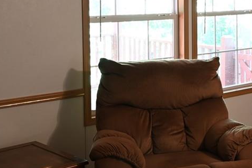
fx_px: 498
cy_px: 25
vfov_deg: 18.9
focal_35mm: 71
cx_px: 241
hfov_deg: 27.1
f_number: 4
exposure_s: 1/4
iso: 100
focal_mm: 16.5
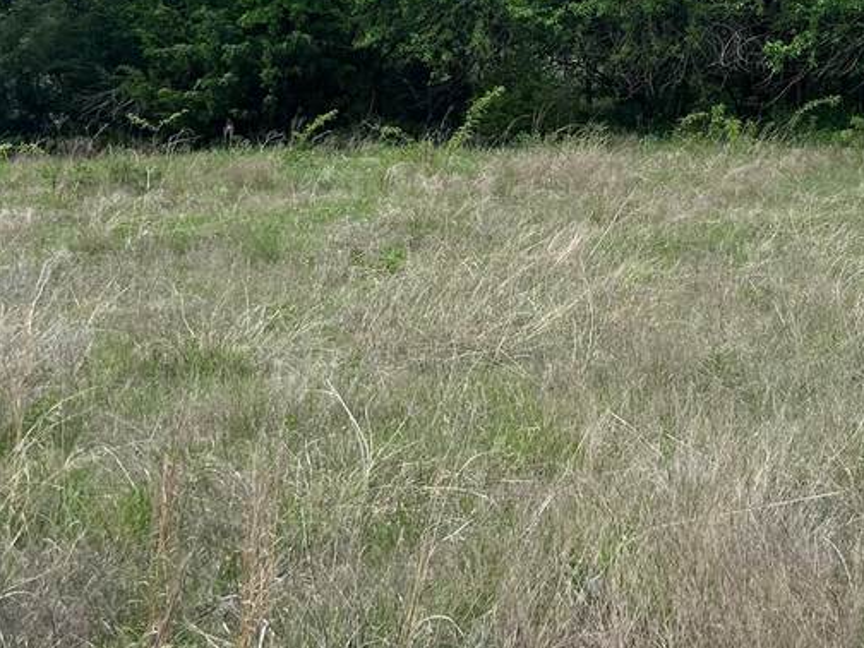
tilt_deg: -8.4
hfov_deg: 28.9
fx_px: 1647
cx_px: 653
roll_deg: -0.8
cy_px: 58
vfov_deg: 21.7
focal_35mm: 66
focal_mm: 5.1
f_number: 1.6
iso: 50
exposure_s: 1/2463
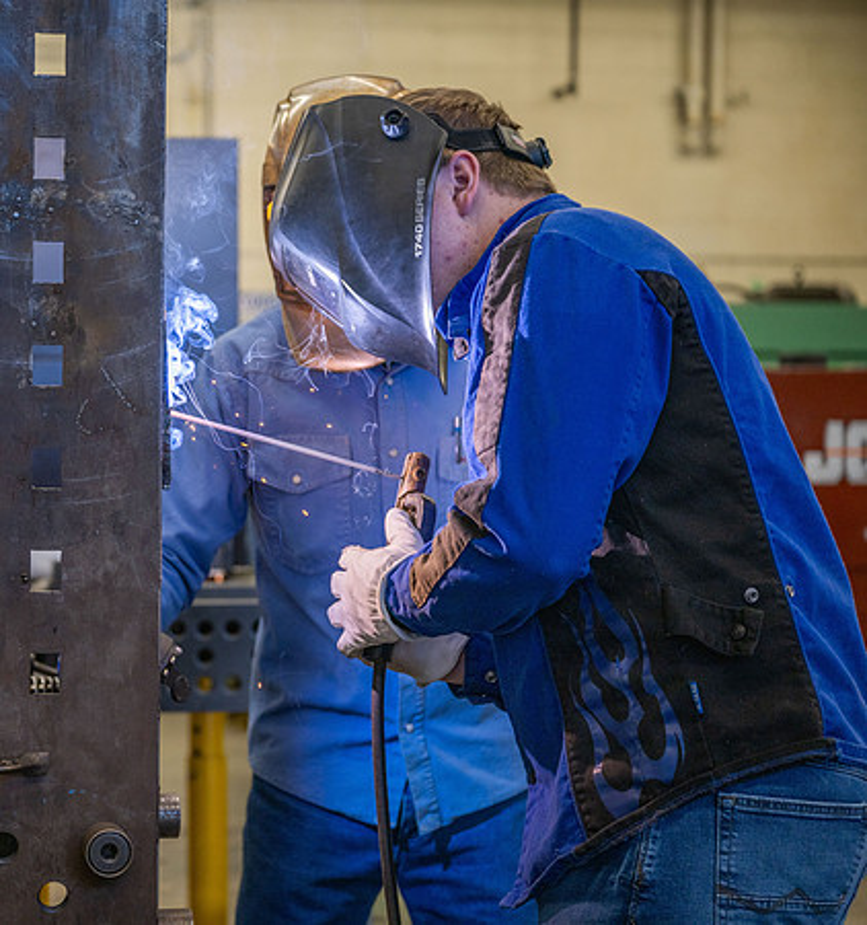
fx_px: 2196
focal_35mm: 75
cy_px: 462
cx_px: 174
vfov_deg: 23.8
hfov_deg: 22.0
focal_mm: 57
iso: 320
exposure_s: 1/400
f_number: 2.8
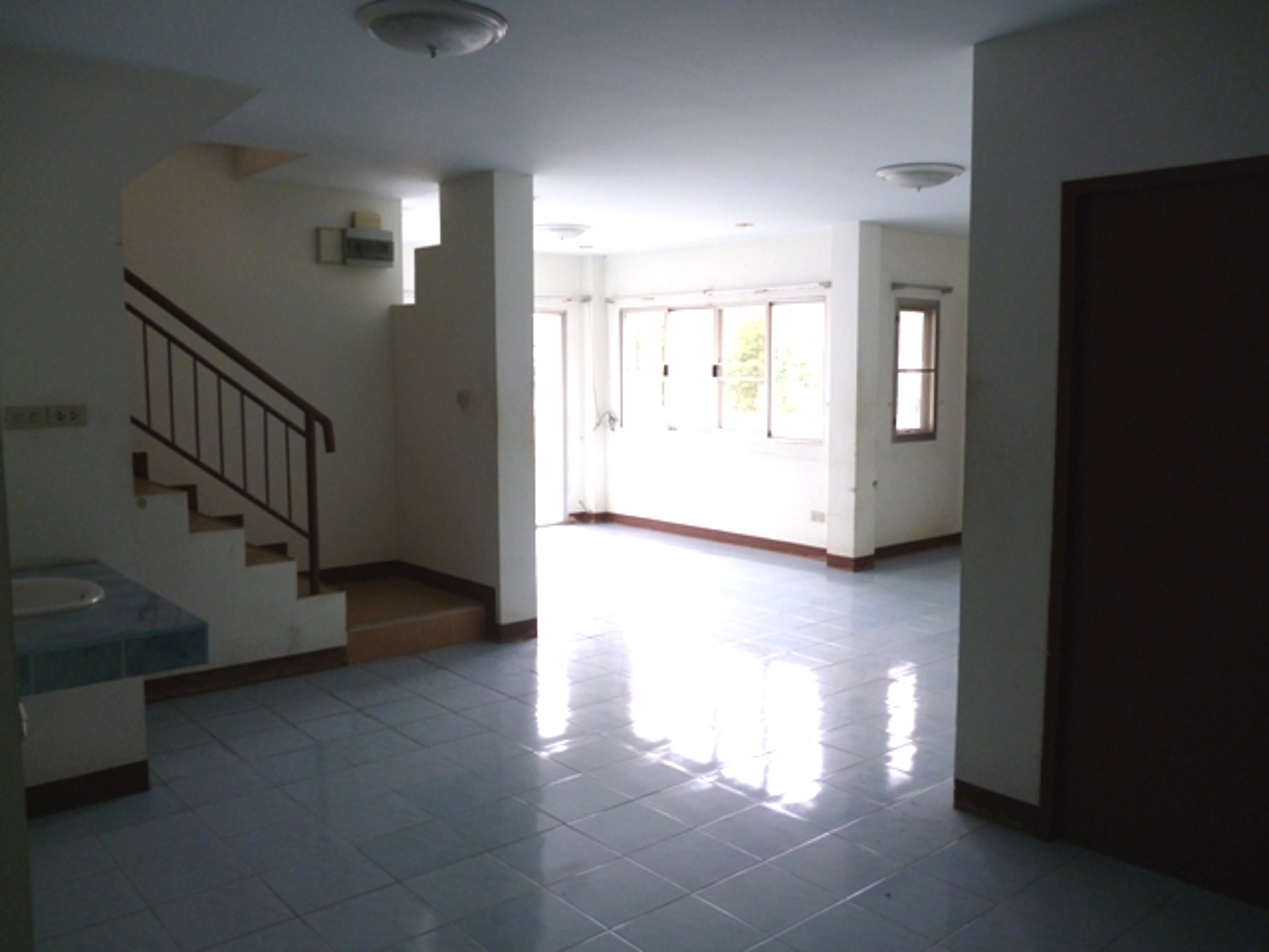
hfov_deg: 63.4
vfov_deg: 49.7
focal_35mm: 28
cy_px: 476
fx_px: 1026
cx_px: 634
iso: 160
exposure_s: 1/60
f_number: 3.1
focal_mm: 5
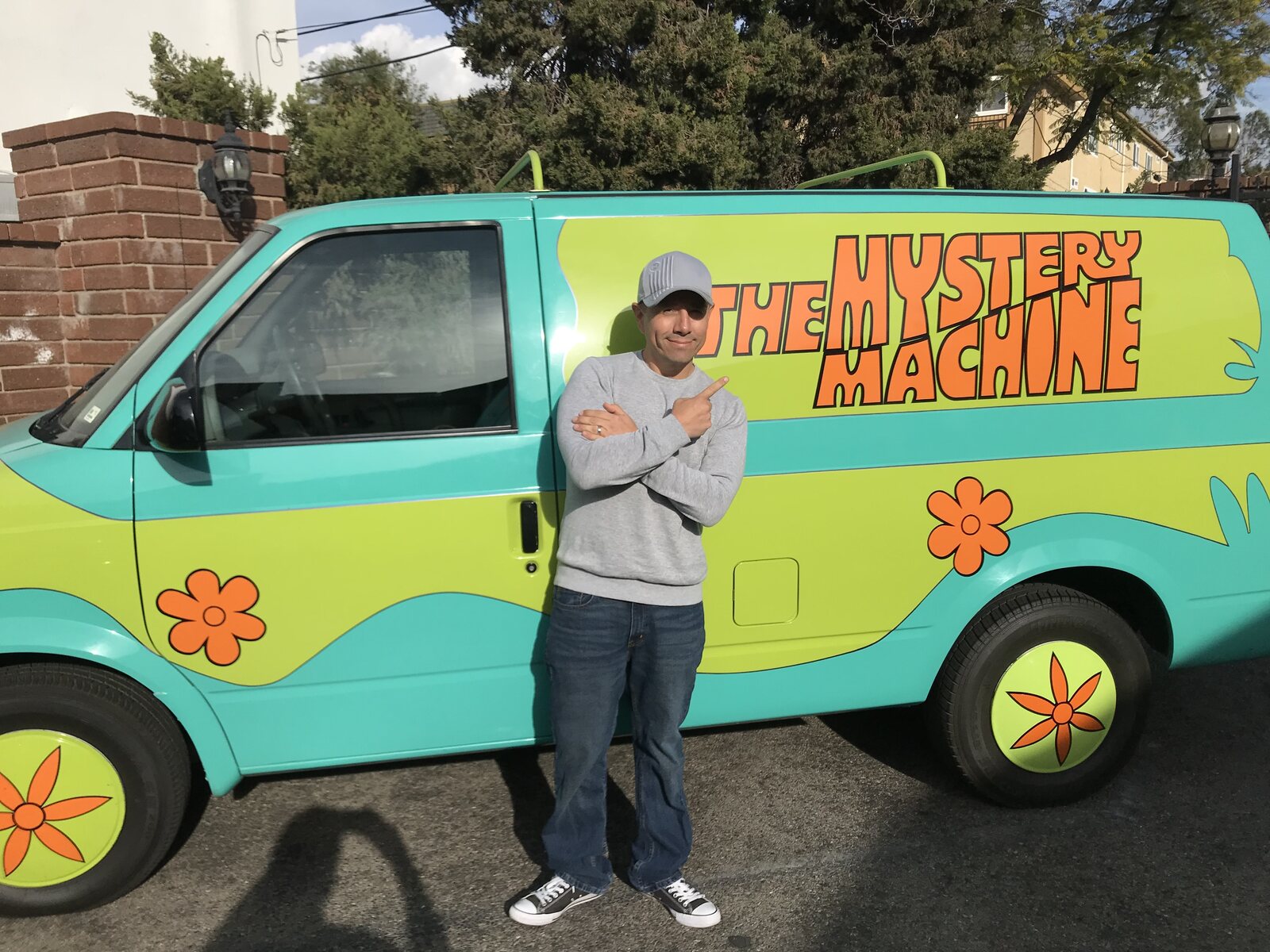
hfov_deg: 63.4
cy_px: 476
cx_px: 635
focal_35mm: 28
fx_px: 1027
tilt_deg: -8.1
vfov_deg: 49.7
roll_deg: +0.3
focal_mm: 3.99
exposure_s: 1/4000
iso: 20
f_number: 1.8
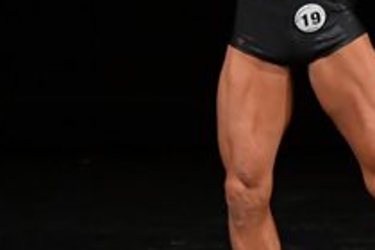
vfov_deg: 1.5
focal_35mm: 941
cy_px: 34
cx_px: 454
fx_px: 9801
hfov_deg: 2.2
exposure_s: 1/400
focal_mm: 170
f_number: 5.6
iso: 3200
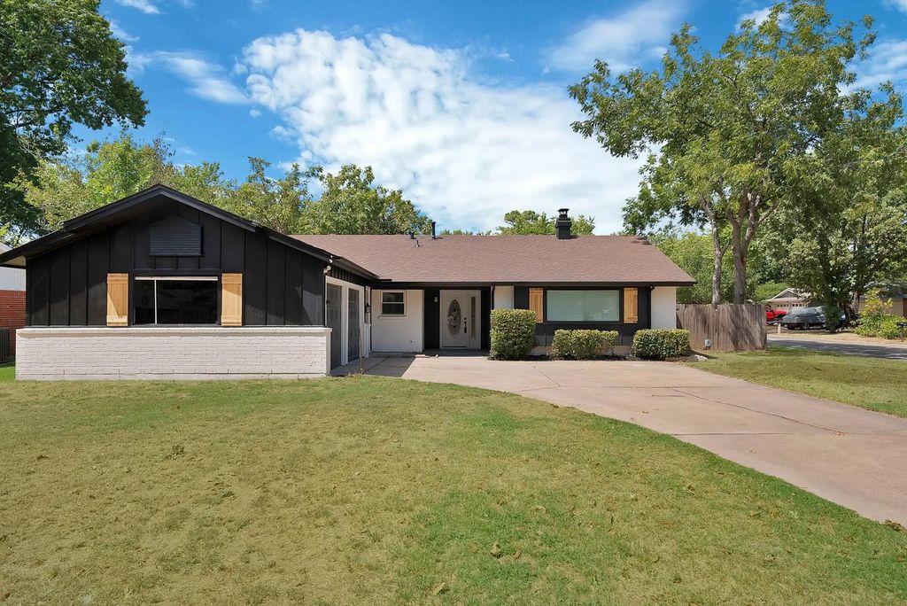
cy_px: 303
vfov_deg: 57.3
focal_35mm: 22
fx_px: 555
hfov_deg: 78.5
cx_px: 454
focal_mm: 22
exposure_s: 1/400
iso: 640
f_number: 9
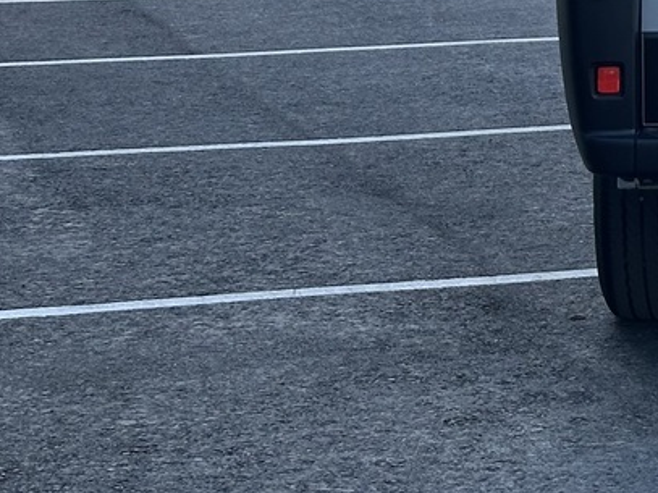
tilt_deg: -0.6
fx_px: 3231
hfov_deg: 11.1
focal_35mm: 170
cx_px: 1057
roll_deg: +1.2
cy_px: -270
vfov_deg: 8.5
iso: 64
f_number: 1.78
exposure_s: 1/646
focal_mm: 6.86
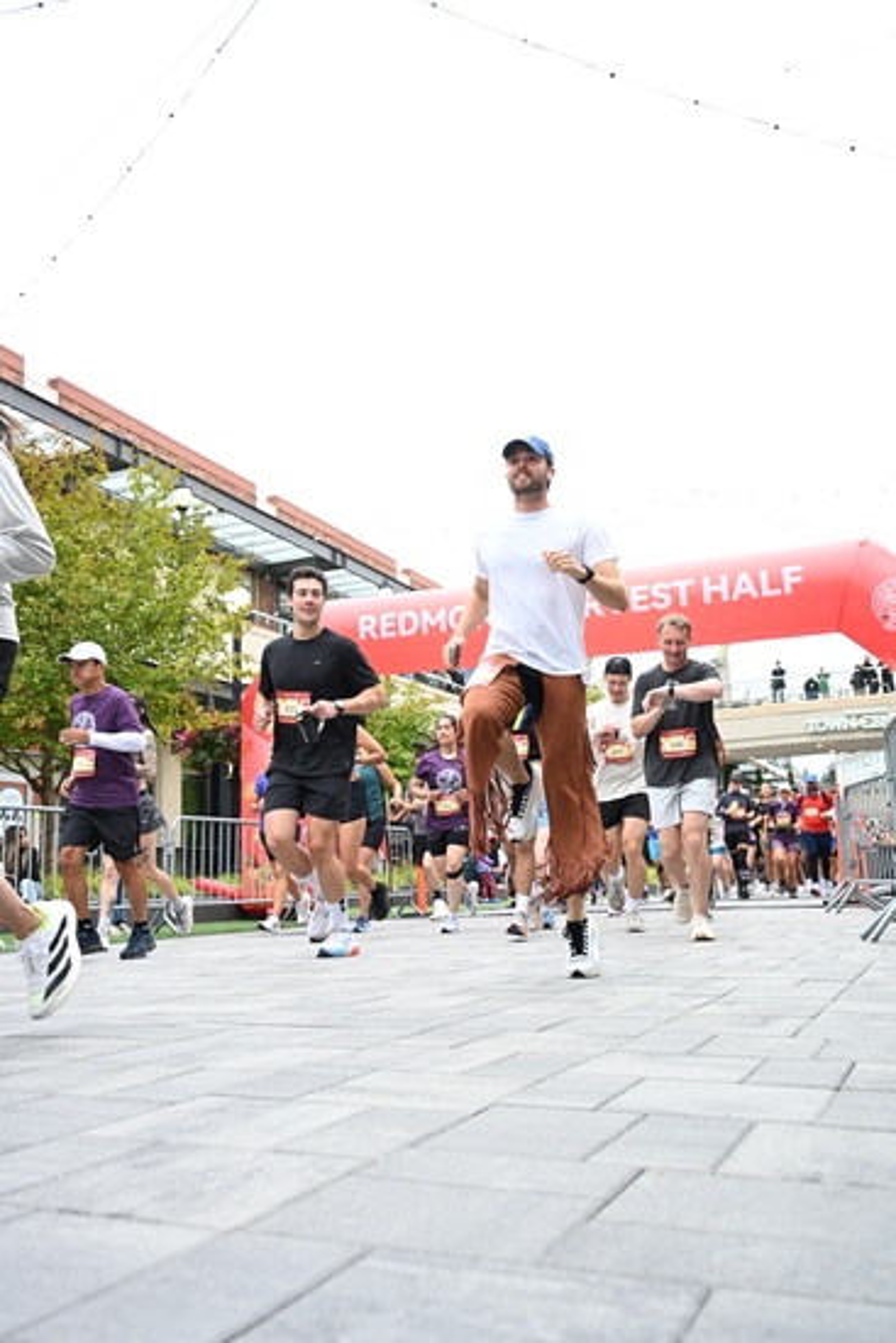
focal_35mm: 31
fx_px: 1157
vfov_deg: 60.3
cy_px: 672
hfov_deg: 42.3
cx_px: 448
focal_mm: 31
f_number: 4
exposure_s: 1/640
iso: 2000
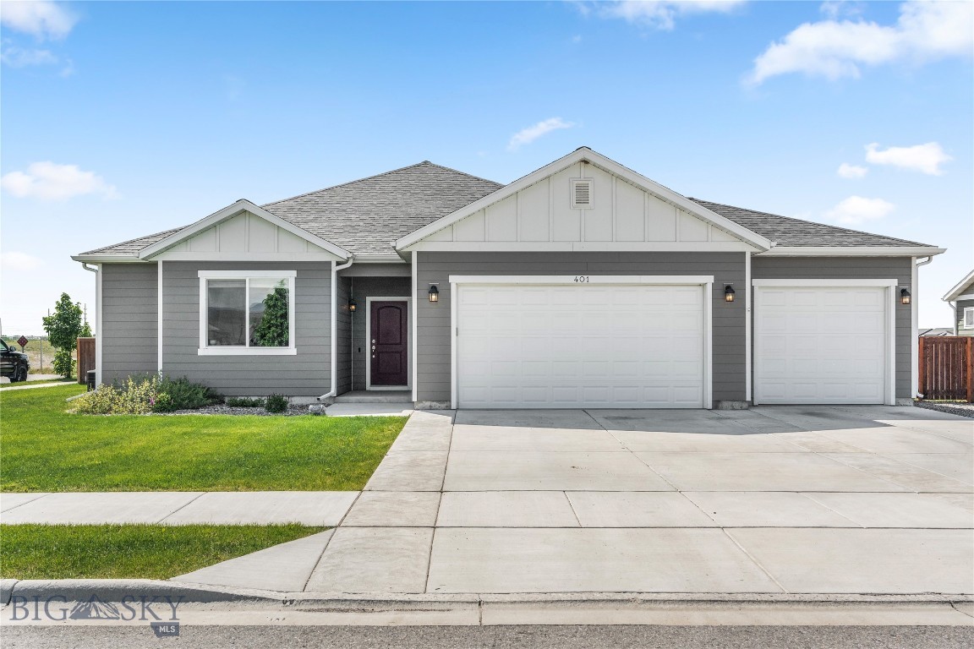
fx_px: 866
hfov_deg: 58.7
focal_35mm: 32
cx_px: 487
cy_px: 324
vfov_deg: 41.1
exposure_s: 1/2000
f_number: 7.1
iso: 500
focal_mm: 32
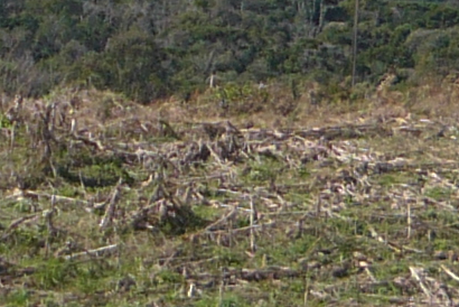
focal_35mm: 273
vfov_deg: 5.0
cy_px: -110
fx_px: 3483
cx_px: -226
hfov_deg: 7.4
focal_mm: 5.5
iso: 100
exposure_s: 1/200
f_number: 8
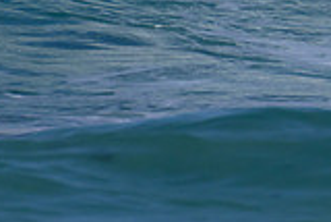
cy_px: -228
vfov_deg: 0.4
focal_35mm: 3917
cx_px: 655
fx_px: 36046
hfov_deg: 0.5
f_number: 11
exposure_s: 1/2000
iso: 500
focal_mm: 800
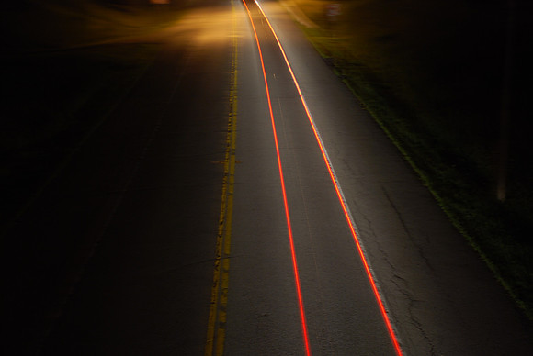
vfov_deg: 23.8
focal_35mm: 57
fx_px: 845
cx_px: 266
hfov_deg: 35.0
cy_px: 178
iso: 200
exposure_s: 5.7
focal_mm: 38
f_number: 4.5
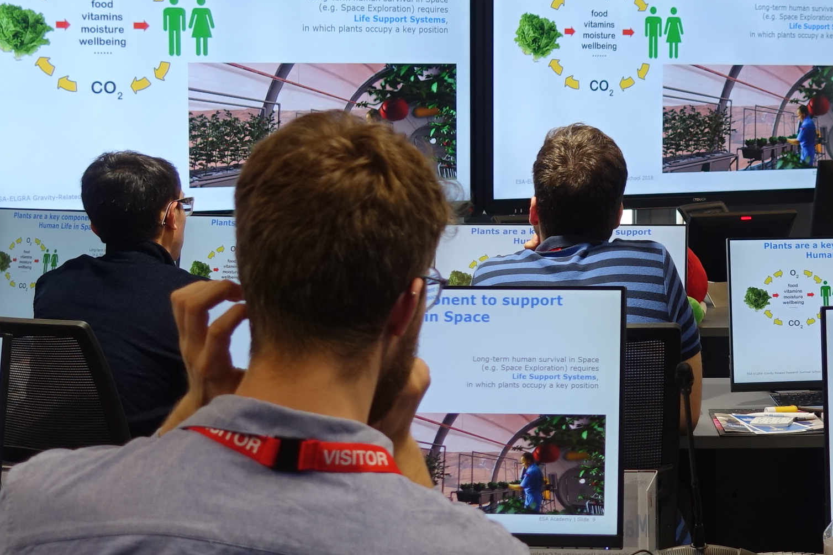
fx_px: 2267
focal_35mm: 98
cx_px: 791
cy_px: 241
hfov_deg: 20.3
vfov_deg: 14.0
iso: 125
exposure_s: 1/40
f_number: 2.8
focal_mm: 13.92
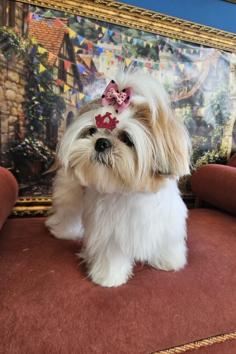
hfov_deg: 53.1
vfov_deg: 73.8
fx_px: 236
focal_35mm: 24
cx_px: 120
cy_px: 177
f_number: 1.8
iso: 64
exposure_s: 1/207
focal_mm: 5.4
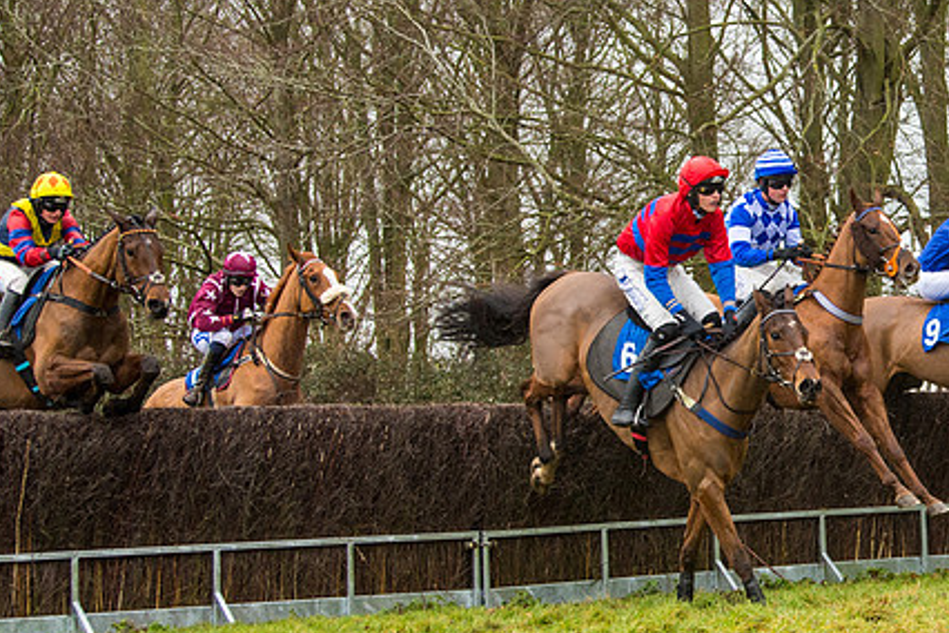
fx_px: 3427
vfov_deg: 10.5
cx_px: 870
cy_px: 329
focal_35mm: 130
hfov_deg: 15.6
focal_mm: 70
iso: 1000
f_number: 4
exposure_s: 1/1000
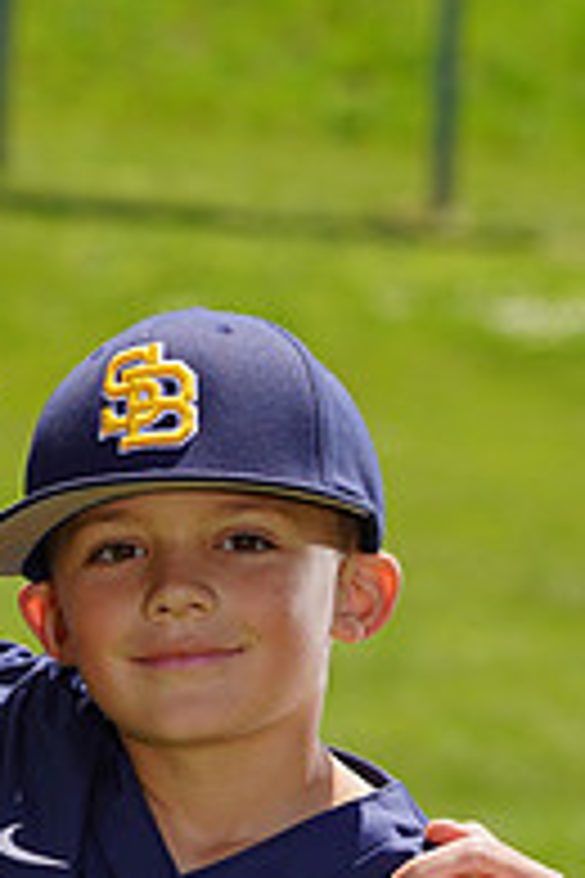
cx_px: -92
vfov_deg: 4.1
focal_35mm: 503
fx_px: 12260
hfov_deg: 2.7
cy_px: 1063
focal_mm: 169
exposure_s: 1/250
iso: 100
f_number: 9
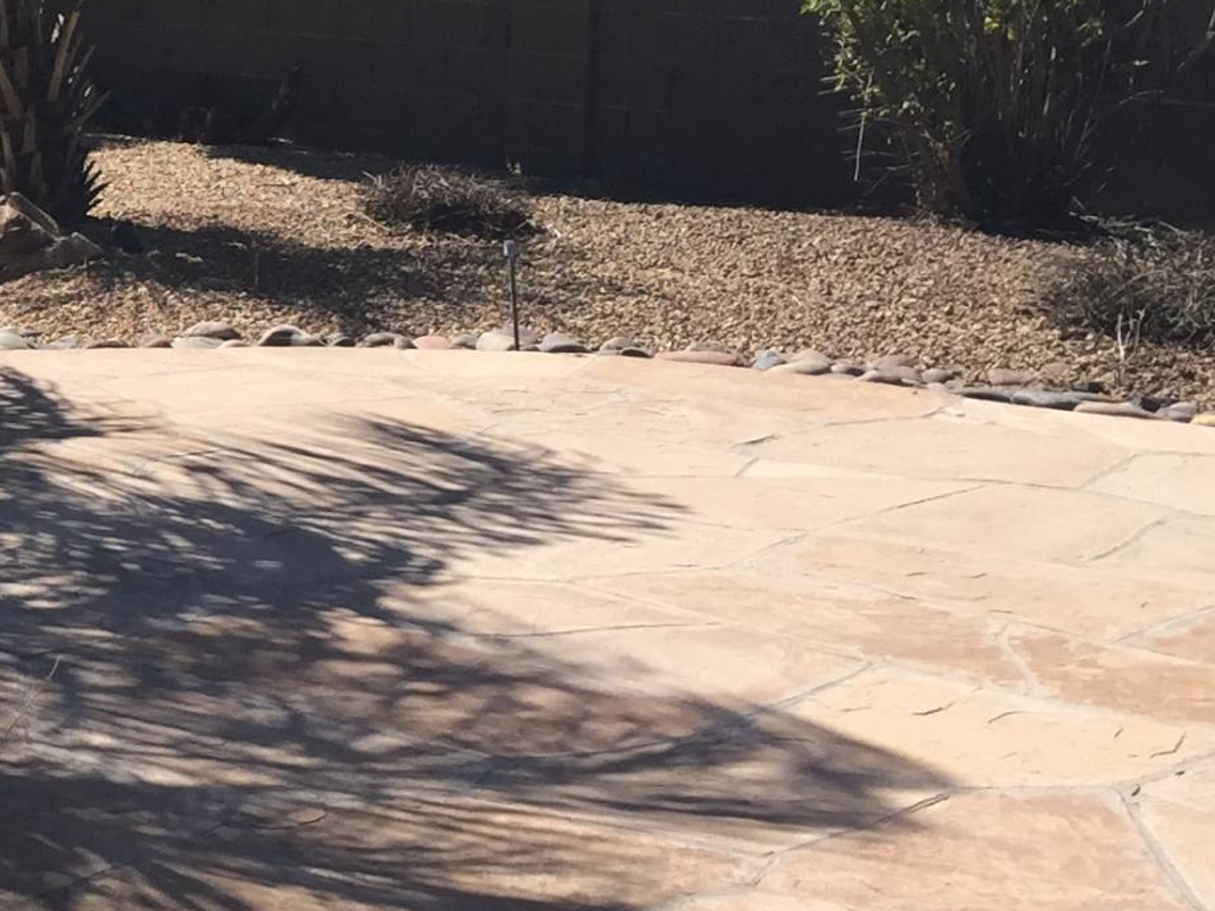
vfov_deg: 15.5
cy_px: 290
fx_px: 3334
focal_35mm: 95
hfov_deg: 18.6
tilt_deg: -9.9
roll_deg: -1.1
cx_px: -529
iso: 32
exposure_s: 1/1799
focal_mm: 4.15
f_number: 2.2
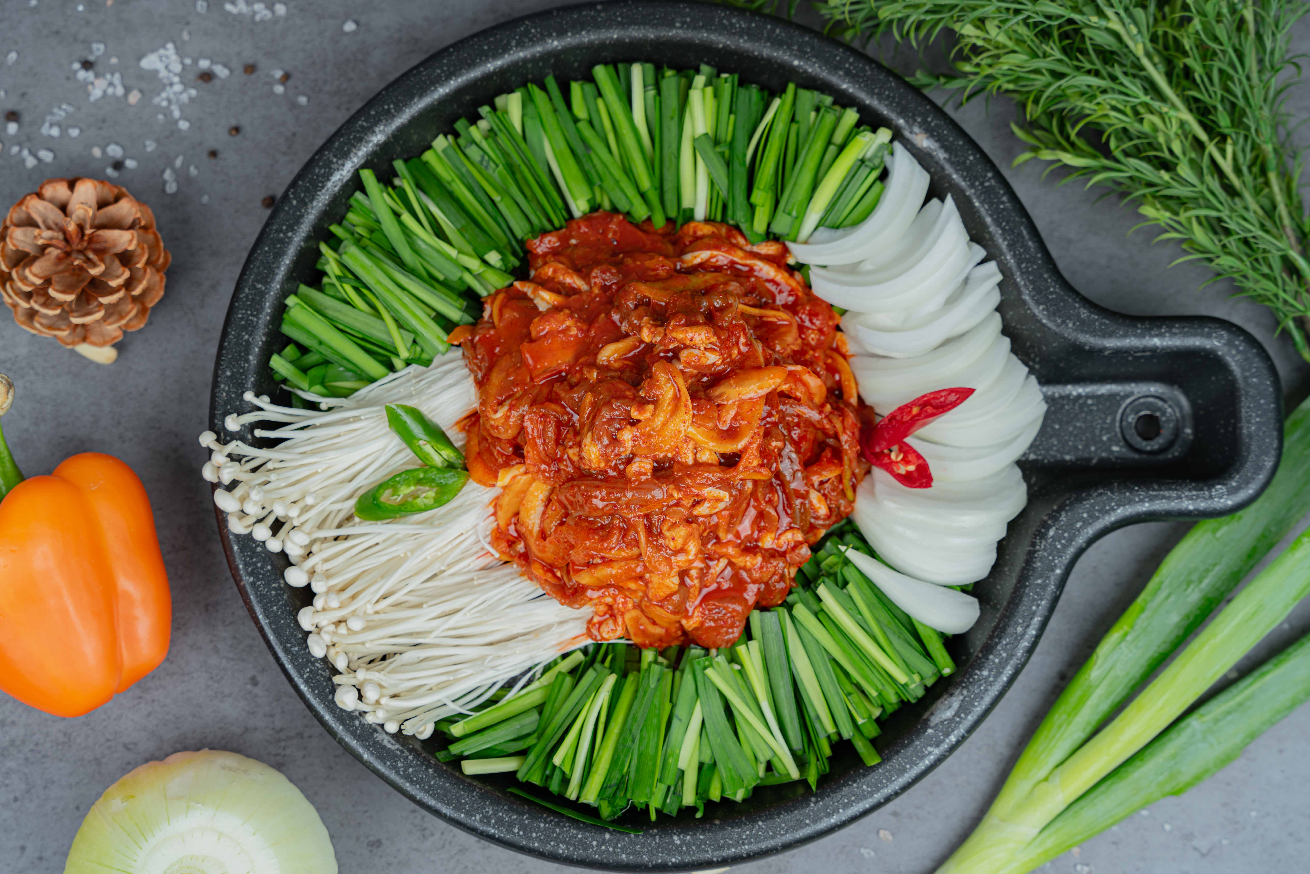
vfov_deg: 21.6
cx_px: 655
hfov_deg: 31.9
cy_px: 437
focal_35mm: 63
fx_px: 2289
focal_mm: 62.9
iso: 100
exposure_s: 1/125
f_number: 4.5
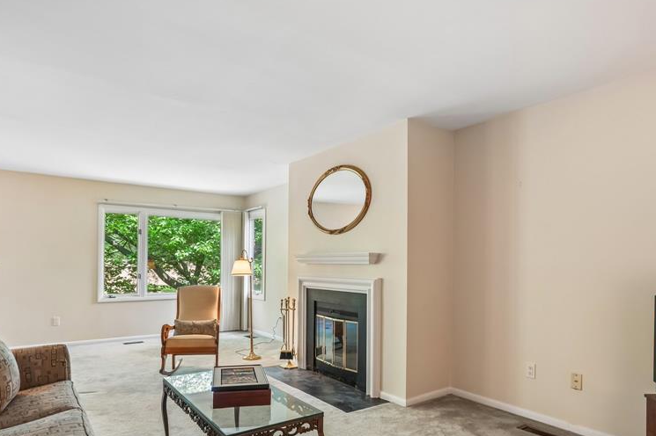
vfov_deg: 56.5
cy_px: 273
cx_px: 312
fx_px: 401
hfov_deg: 78.6
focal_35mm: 22
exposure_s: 1/15
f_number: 9
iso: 400
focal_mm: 16
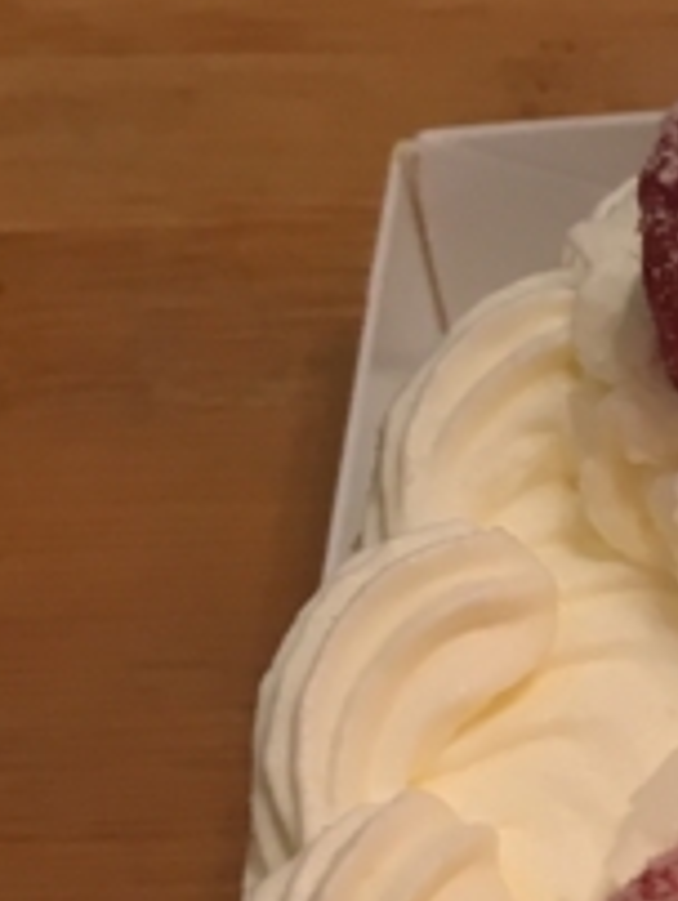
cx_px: 1659
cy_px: 678
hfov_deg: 9.1
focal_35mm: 147
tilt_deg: -53.2
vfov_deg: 13.4
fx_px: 3831
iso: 50
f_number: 2.2
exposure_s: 1/30
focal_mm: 4.15
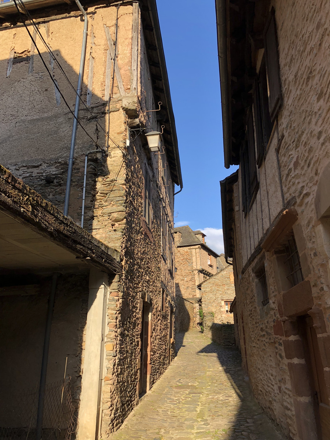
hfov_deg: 49.7
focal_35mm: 28
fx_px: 356
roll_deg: +1.3
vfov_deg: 63.4
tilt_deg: +21.3
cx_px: 165
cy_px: 220
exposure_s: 1/640
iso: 20
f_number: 1.8
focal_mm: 4
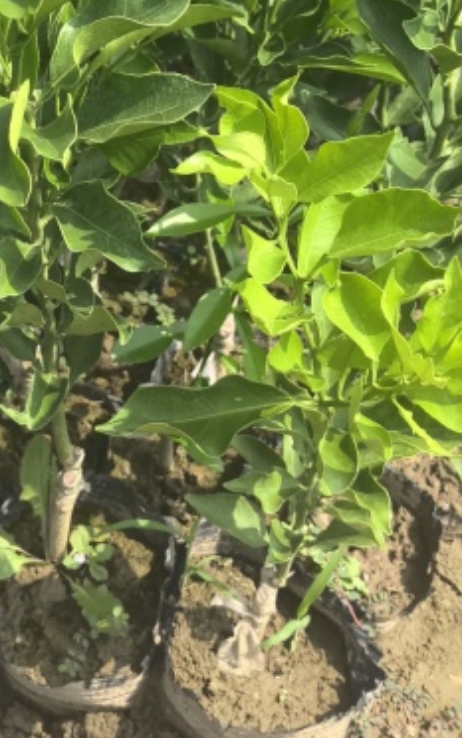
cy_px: 84
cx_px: -40
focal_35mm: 82
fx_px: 1649
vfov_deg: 24.5
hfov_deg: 15.5
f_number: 2
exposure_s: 1/742
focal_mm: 6.98
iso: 50
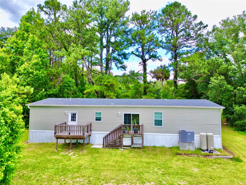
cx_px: 123
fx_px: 171
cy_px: 92
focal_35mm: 24
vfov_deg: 56.8
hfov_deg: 71.6
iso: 100
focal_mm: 6.72
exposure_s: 1/1250
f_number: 1.7
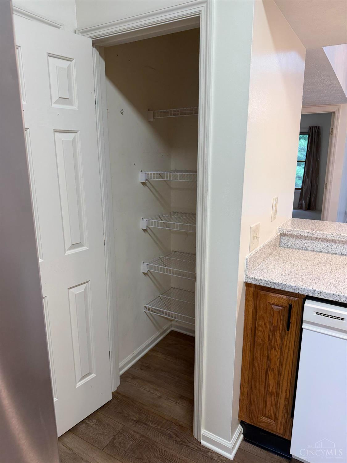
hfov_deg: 56.8
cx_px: 174
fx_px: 321
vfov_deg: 71.6
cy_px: 232
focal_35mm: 24
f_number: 1.78
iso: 160
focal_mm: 6.76
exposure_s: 1/120
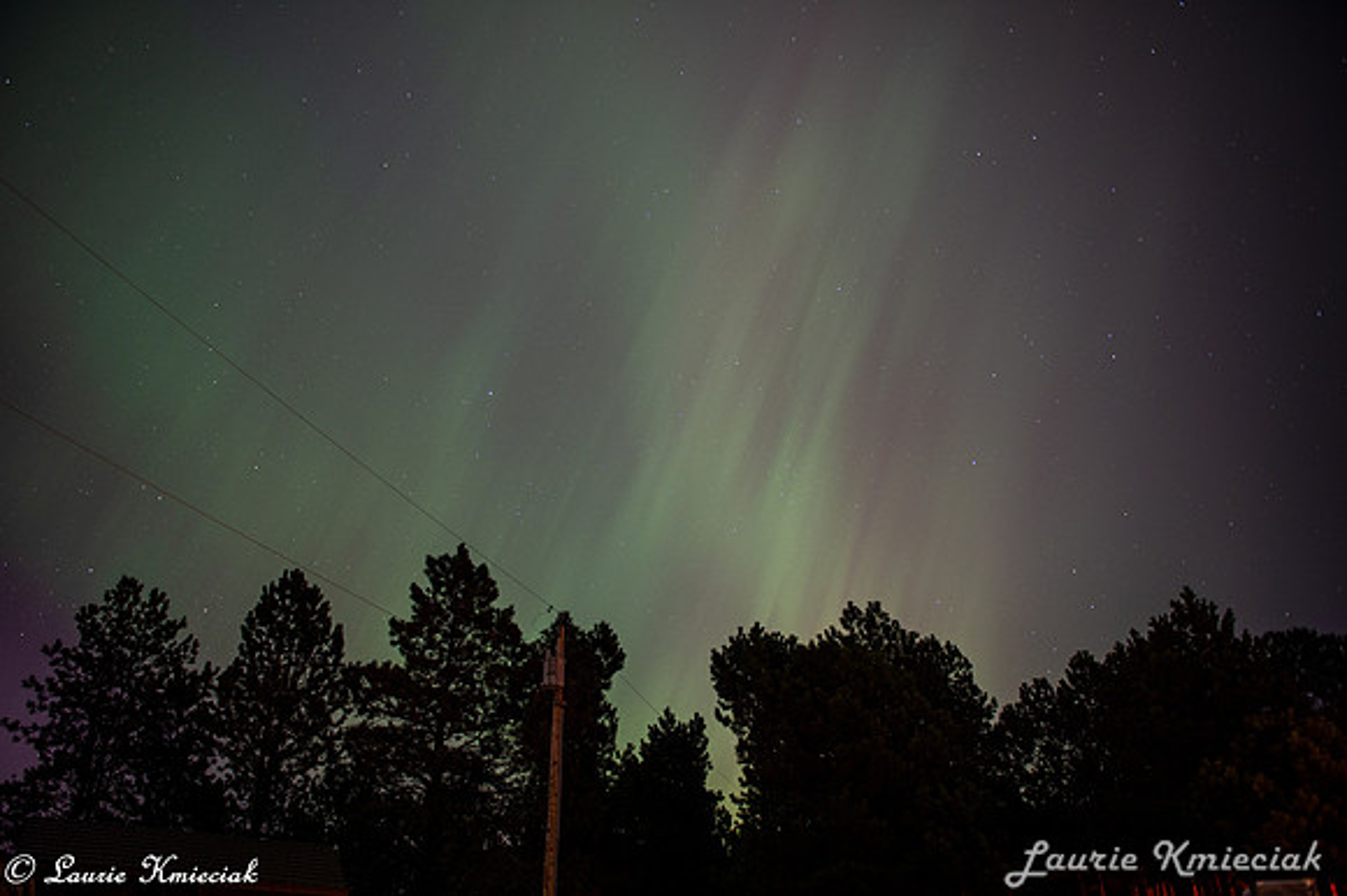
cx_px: 674
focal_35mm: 24
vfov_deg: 53.1
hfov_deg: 73.8
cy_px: 448
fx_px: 897
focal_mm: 24
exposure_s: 6
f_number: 2.8
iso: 800
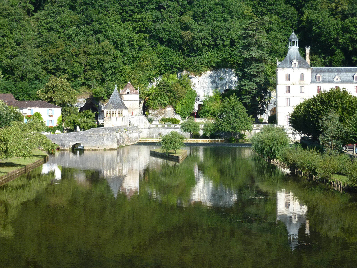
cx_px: 178
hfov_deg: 30.7
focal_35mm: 63
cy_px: 134
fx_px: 650
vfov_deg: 23.3
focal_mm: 10.3
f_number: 4
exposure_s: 1/320
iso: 80
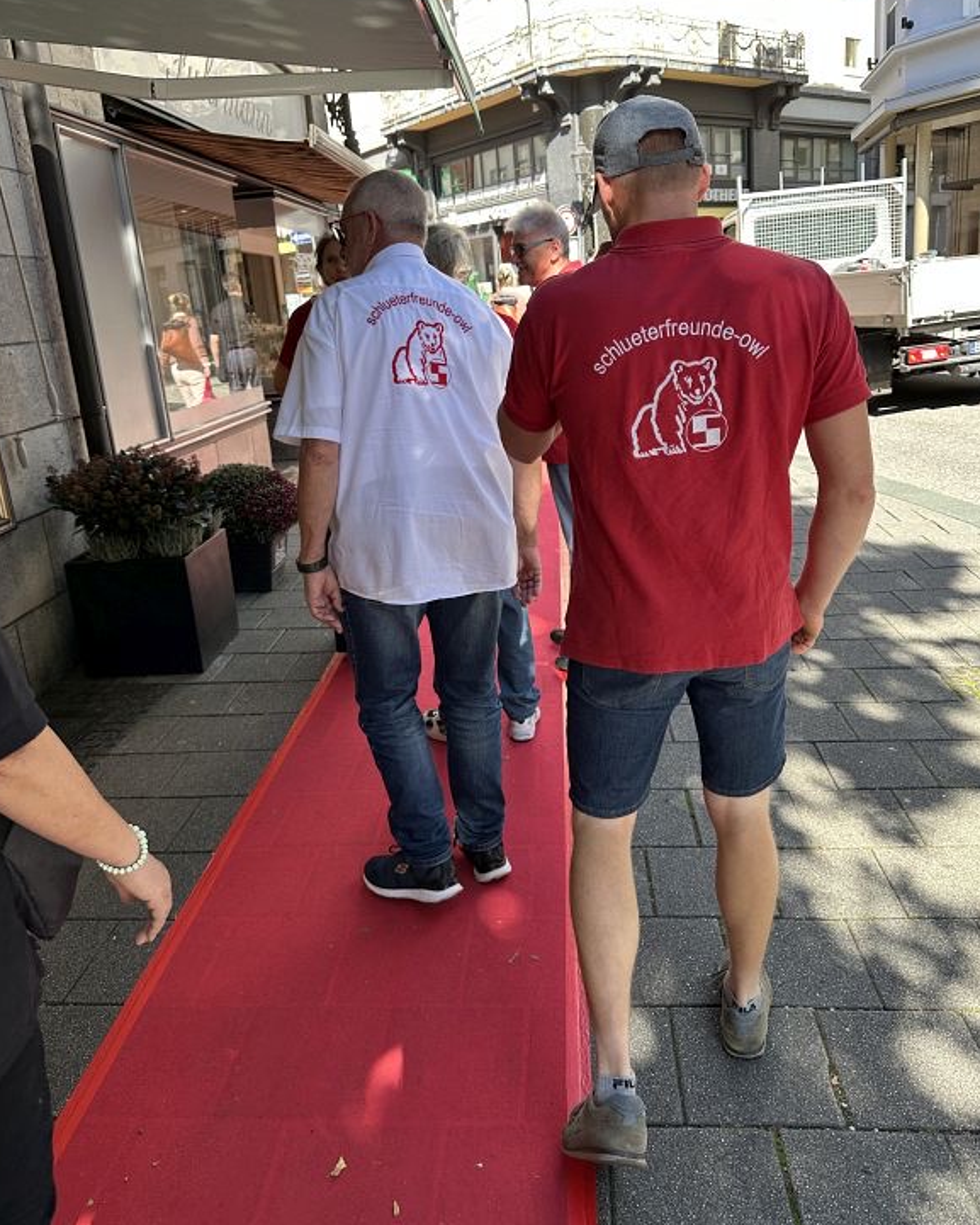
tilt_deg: -18.0
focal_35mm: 26
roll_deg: +4.0
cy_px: 573
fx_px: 942
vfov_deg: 66.0
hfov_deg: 54.9
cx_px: 494
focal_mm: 6.86
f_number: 1.78
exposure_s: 1/404
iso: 80
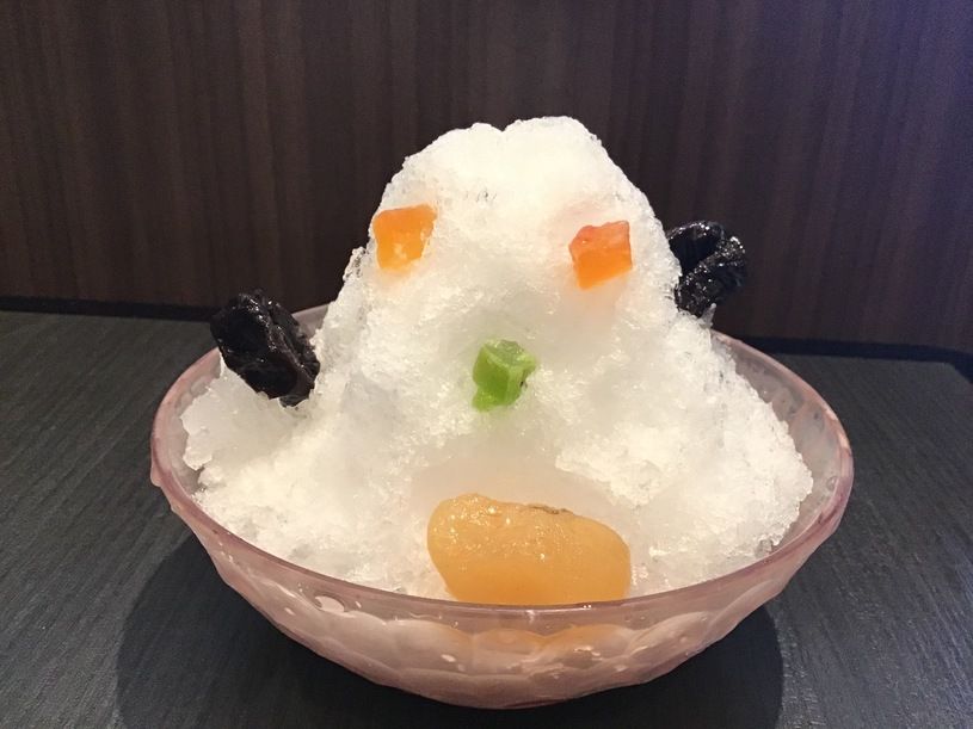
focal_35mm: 31
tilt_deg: -24.9
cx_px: 486
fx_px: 871
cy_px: 364
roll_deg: -1.8
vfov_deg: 45.4
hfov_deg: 58.4
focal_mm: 3.3
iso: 125
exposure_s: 1/30
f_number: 2.4
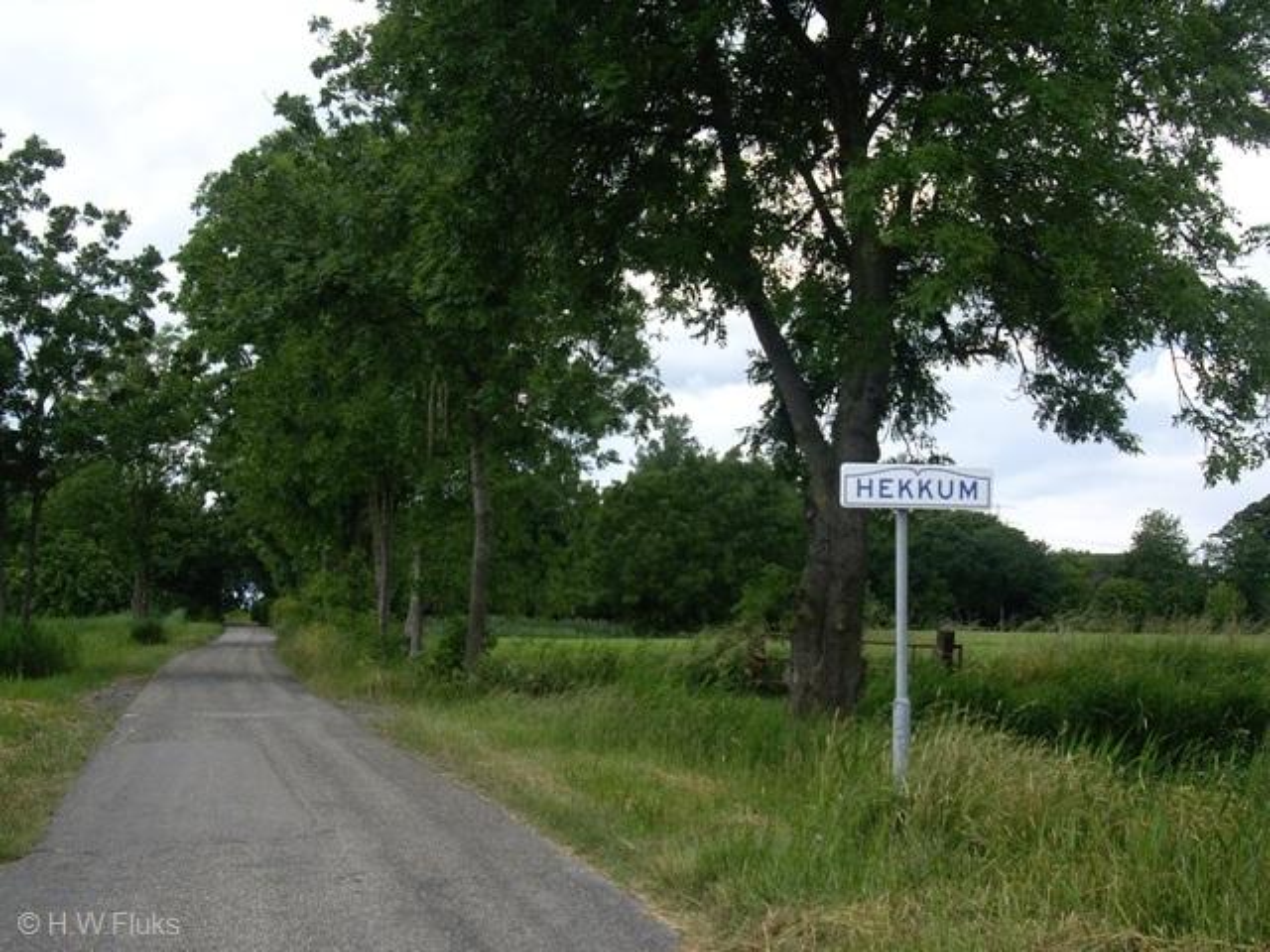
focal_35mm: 38
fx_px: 1394
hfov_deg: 49.0
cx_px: 635
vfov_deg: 37.7
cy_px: 476
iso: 64
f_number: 8
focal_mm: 7.9
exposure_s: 1/80
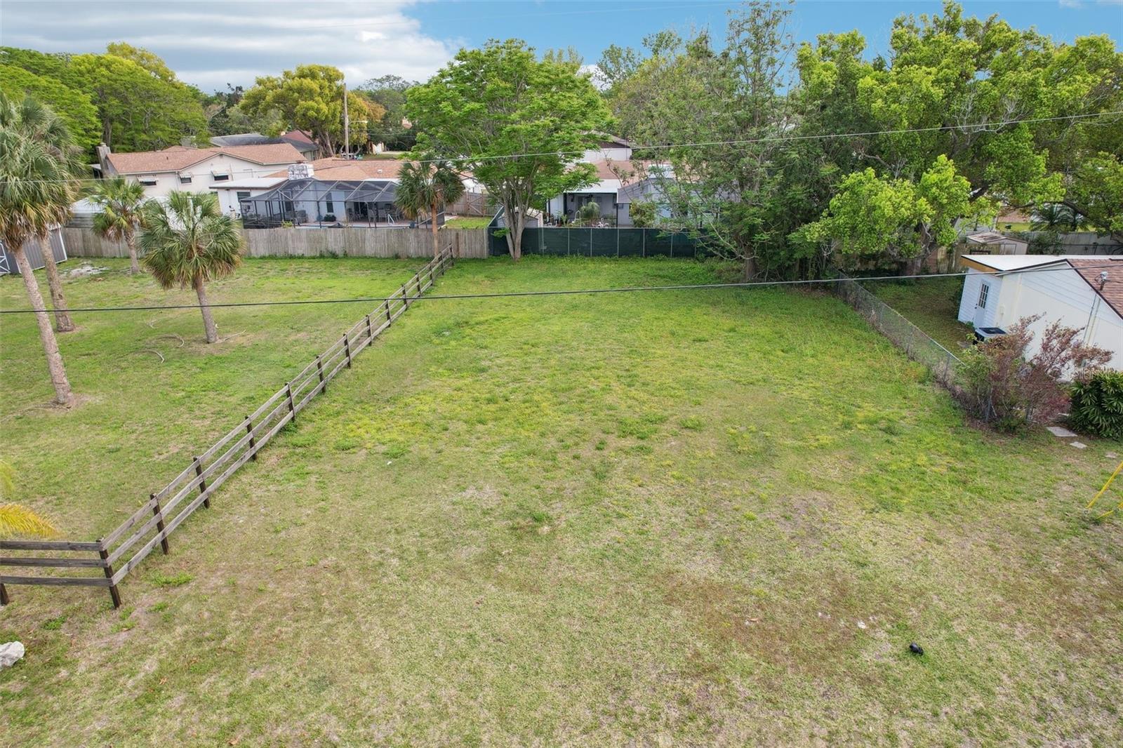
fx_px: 686
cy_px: 374
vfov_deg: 57.2
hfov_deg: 78.6
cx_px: 562
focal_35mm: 22
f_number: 2.8
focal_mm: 8.4
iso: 160
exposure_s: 1/800
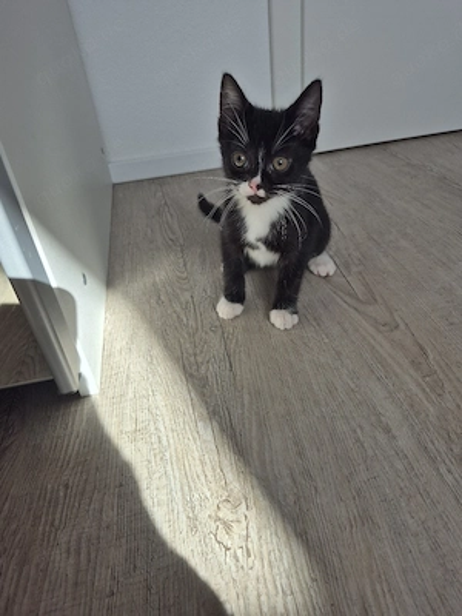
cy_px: 308
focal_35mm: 23
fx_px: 409
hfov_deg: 58.9
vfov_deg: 73.9
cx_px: 231
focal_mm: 5.4
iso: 25
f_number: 1.8
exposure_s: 1/556
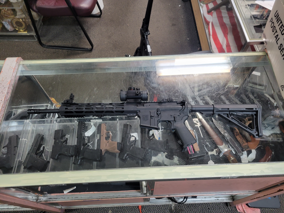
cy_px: 106
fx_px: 213
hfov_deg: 67.3
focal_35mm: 26
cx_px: 142
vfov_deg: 53.1
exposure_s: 1/40
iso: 200
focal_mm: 5.4
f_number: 1.8
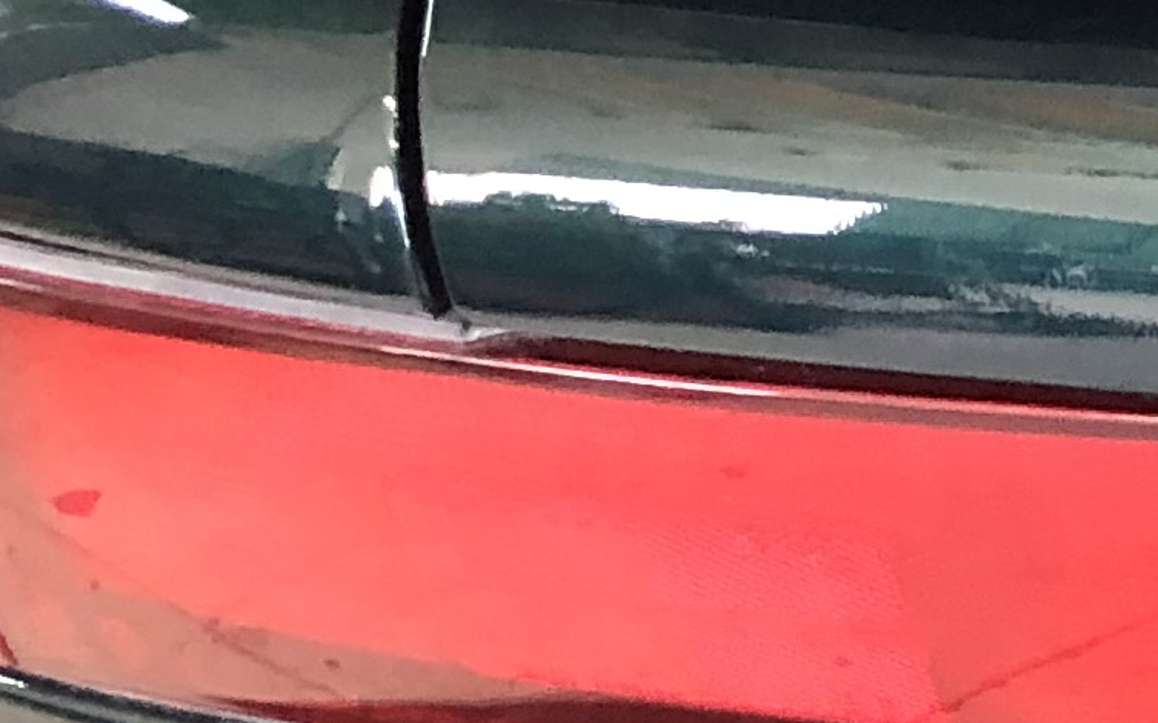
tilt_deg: -36.7
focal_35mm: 159
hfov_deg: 10.6
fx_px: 5016
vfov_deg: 8.2
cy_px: 165
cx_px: 3062
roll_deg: +1.7
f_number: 1.8
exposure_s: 1/15
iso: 80
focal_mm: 3.99
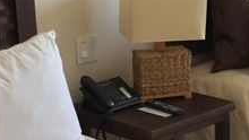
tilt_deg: -23.2
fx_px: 760
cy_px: 191
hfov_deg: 18.6
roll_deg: +1.4
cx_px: 134
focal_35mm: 115
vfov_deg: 10.3
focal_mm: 4.15
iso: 250
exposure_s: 1/24
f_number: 2.2
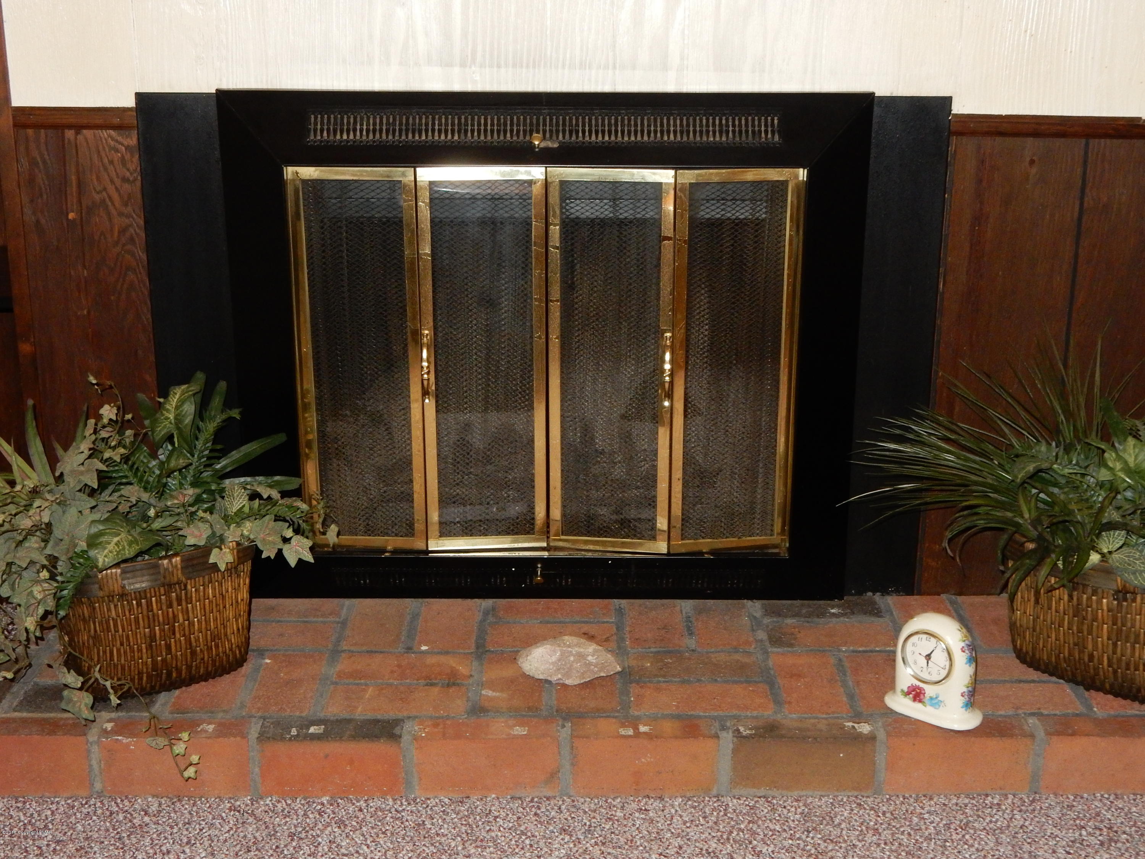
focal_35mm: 51
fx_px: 1687
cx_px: 572
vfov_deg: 28.6
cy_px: 430
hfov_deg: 37.5
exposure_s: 1/60
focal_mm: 9
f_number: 4.5
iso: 500
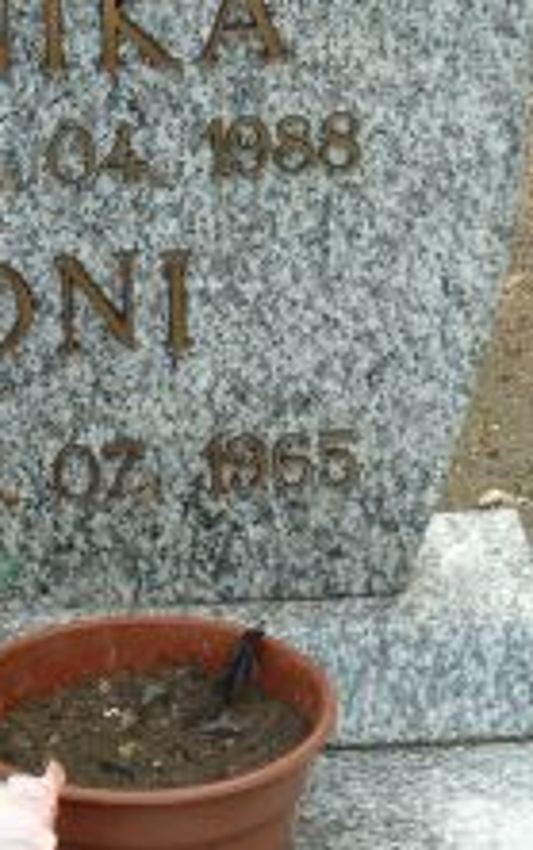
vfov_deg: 9.5
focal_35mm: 220
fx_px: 5107
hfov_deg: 5.9
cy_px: 149
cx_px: -88
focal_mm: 15.8
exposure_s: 1/80
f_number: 4.3
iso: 80
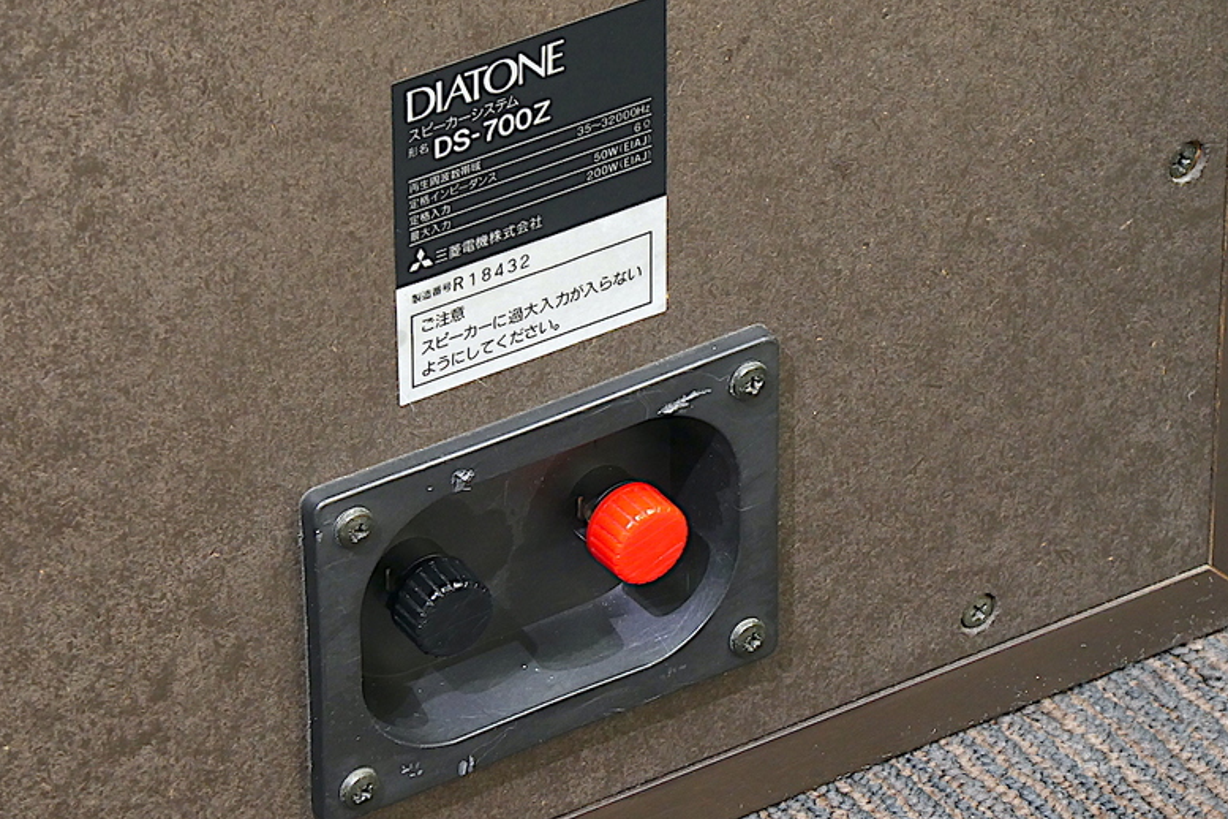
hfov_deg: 9.3
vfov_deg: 6.2
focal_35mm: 221
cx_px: 496
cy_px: 504
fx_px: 7538
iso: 200
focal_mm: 30.9
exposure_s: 1/1.3
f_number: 5.6
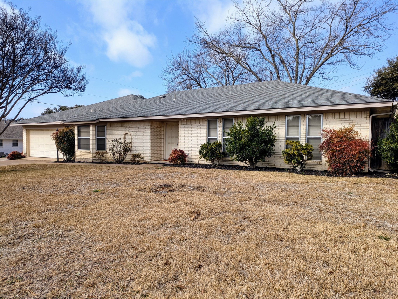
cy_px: 150
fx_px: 287
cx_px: 199
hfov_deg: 69.4
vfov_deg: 54.9
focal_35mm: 25
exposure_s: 1/1546
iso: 46
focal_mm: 5.43
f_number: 1.89
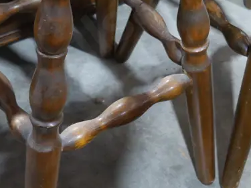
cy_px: -17
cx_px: 174
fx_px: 674
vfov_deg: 15.5
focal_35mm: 93
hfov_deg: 21.0
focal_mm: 17
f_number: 4
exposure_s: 1/60
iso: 1250
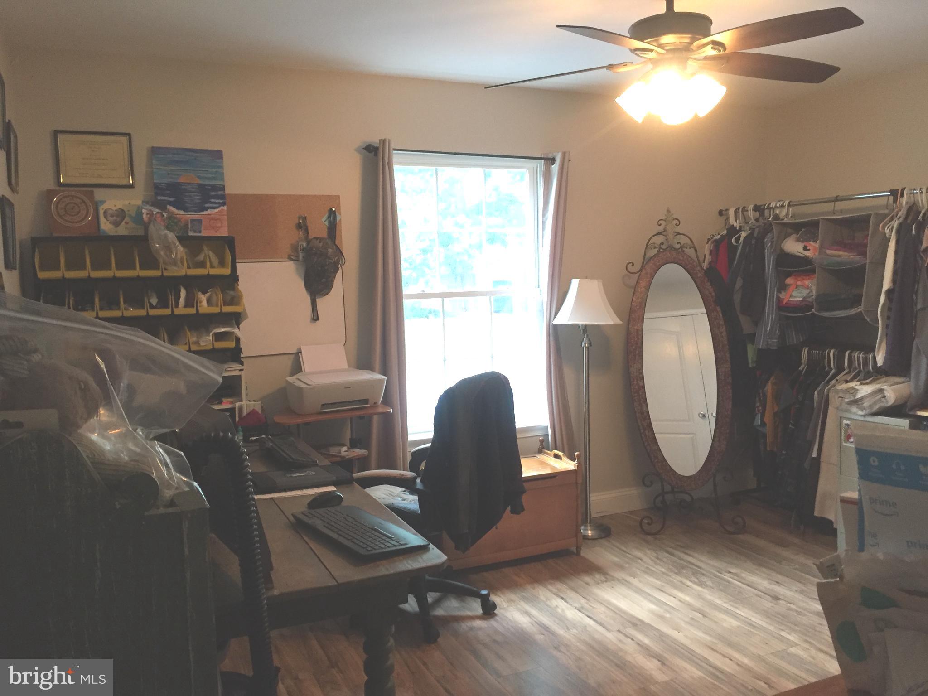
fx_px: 777
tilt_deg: -4.0
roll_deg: +1.1
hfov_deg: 61.7
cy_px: 348
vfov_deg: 48.2
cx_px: 464
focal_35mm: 29
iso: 160
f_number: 2.2
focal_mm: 4.15
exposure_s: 1/30
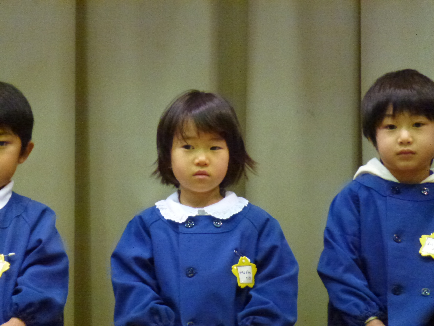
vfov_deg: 3.9
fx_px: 4814
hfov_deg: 5.2
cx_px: 217
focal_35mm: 384
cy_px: 163
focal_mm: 68.8
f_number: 5.9
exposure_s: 1/20
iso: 1600
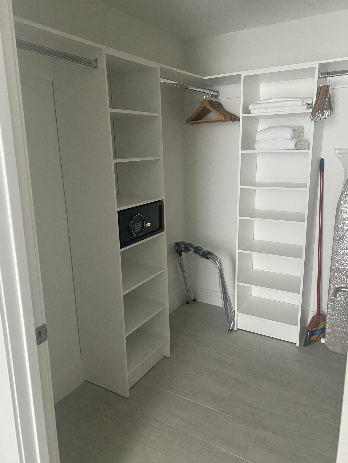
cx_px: 174
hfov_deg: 53.1
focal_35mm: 26
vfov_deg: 67.3
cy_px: 232
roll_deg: +0.2
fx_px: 349
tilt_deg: -12.6
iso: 400
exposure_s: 1/60
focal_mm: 4.25
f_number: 1.8
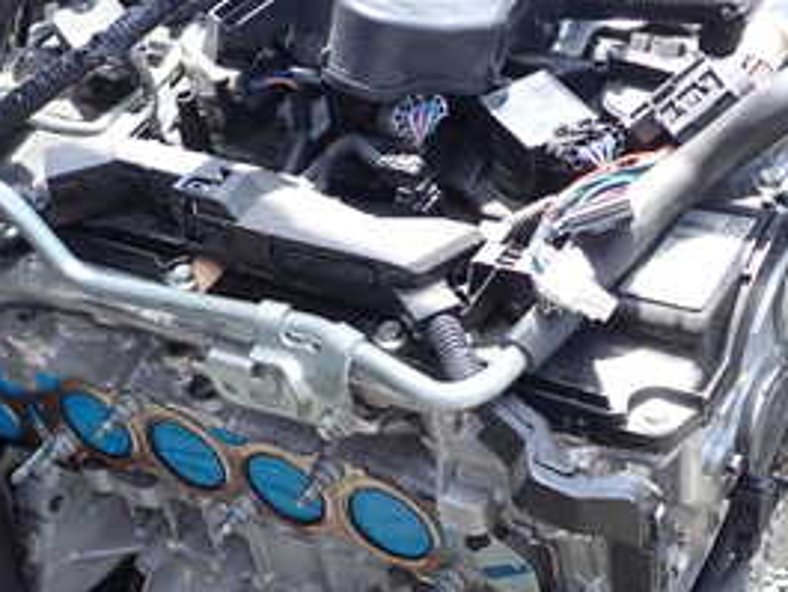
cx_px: 357
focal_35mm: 68
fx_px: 1549
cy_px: 503
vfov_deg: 21.3
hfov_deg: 28.5
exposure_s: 1/160
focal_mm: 5.4
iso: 100
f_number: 3.2
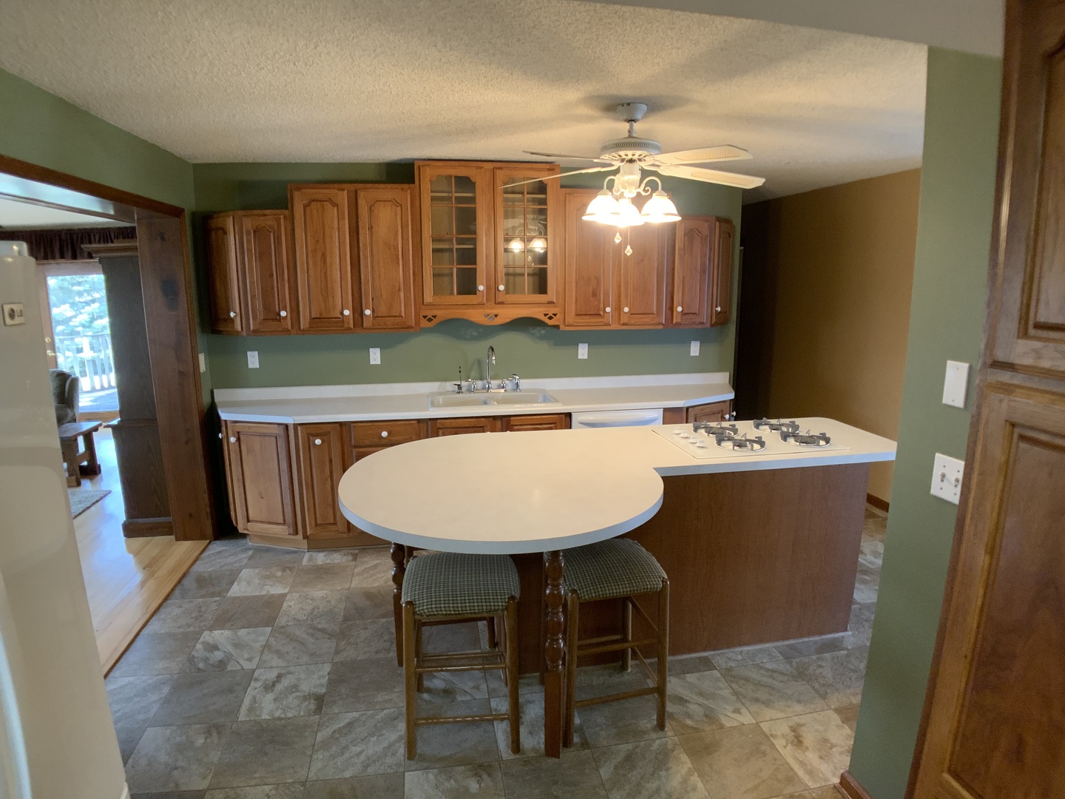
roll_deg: -0.2
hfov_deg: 61.7
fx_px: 892
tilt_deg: -11.9
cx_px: 532
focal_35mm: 29
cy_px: 400
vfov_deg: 48.2
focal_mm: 3
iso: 200
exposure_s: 1/60
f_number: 1.8
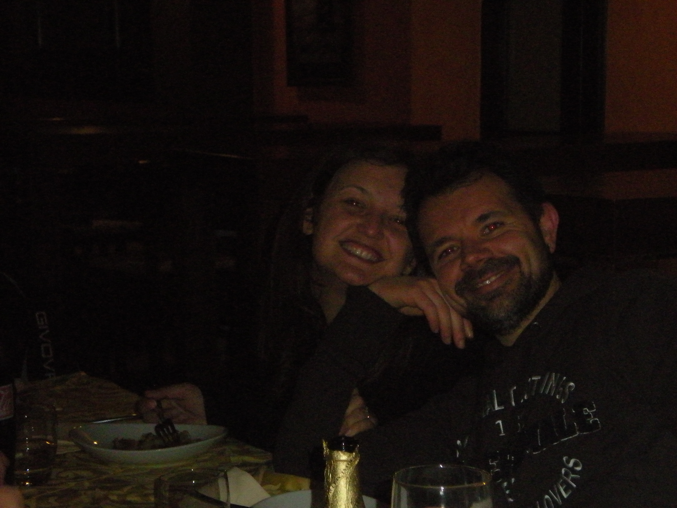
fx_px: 2054
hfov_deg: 18.7
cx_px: 338
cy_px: 254
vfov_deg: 14.1
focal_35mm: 105
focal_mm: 17.3
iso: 800
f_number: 5.7
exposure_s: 1/125
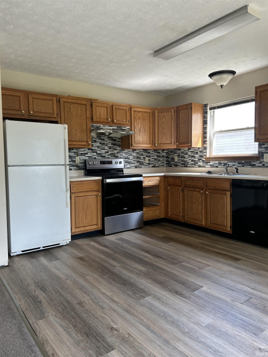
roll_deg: +0.4
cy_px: 178
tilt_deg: -2.0
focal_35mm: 26
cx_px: 134
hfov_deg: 53.0
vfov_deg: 67.3
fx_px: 268
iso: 64
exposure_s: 1/121
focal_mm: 5.7
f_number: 1.5
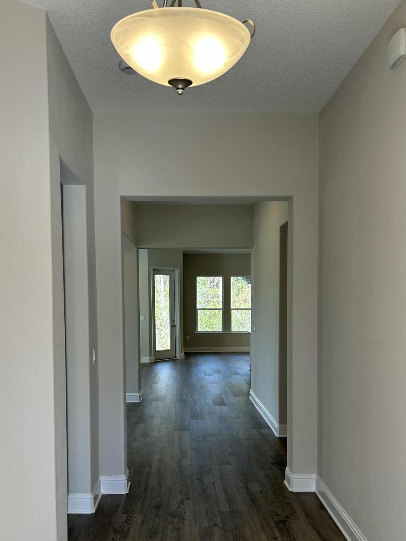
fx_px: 579
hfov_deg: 38.7
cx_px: 195
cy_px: 333
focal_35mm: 37
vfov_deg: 49.7
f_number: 1.5
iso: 32
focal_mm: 5.7
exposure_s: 1/138
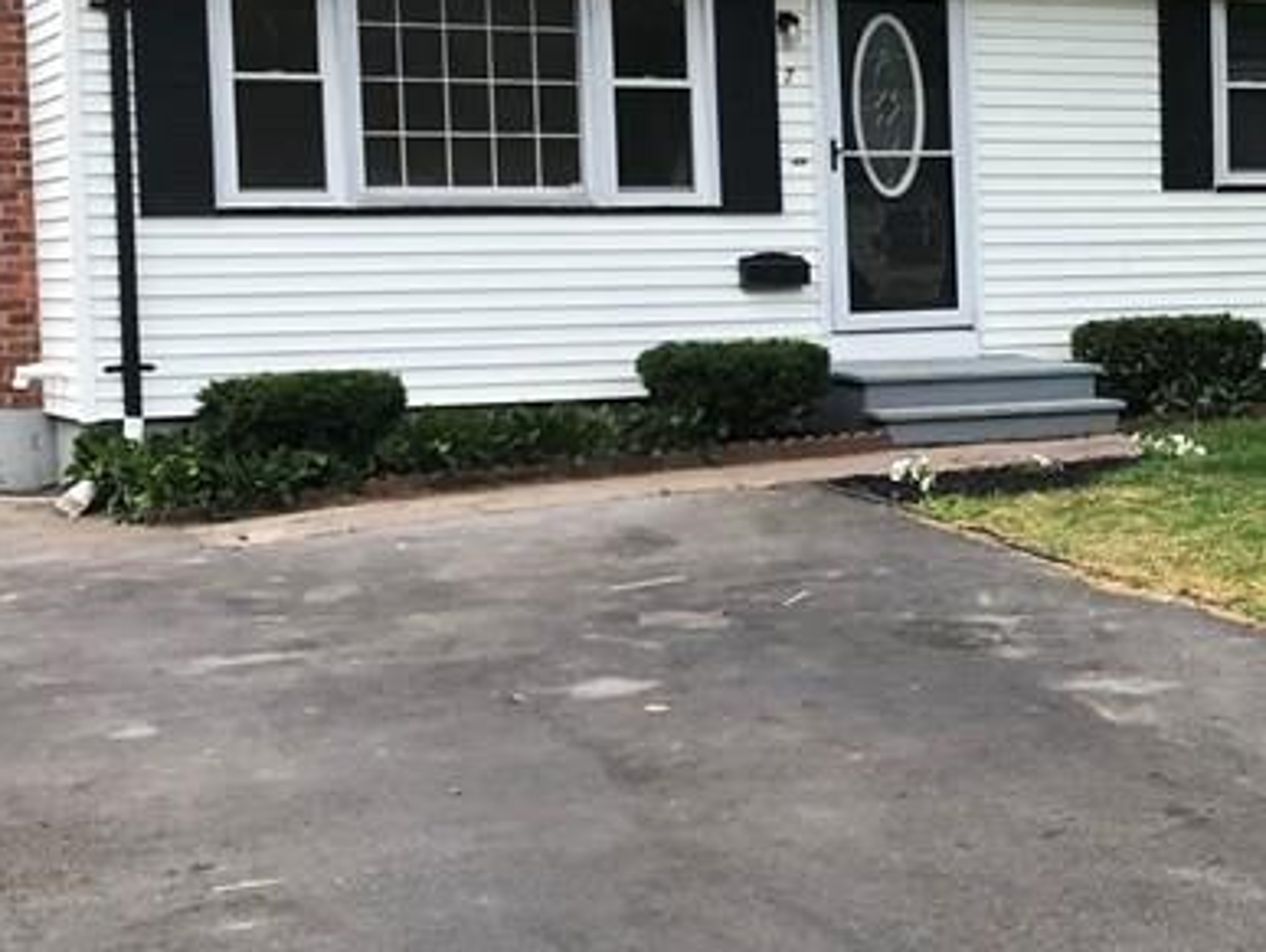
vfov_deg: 19.9
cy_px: 507
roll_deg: +1.3
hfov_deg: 25.5
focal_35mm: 74
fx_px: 2709
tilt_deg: -5.4
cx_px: 1142
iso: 20
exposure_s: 1/122
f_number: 1.8
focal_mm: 3.99
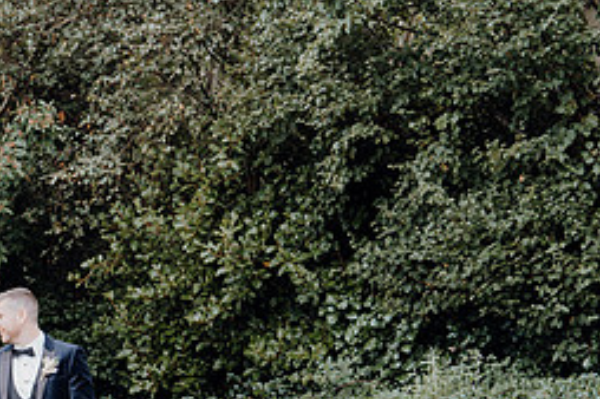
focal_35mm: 128
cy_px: 358
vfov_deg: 10.6
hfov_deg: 15.6
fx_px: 2132
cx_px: -38
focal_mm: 56
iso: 200
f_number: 3.5
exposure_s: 1/160
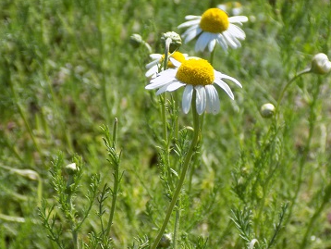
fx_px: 1244
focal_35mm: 130
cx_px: 187
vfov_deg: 11.4
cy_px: 88
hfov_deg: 15.2
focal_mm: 17.2
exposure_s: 1/400
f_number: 4.6
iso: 80
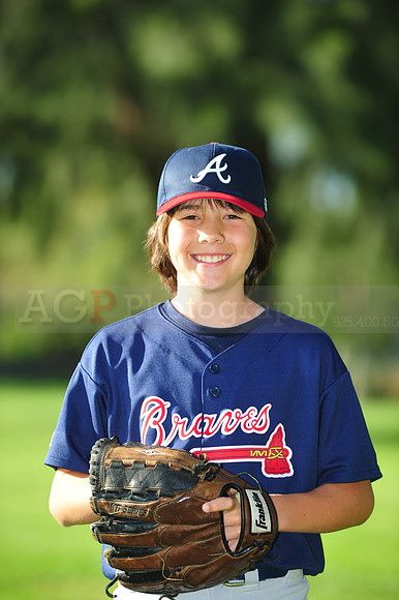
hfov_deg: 6.9
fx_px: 3329
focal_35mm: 200
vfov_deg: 10.3
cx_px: 200
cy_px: 300
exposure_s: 1/500
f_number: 4.5
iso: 200
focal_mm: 200
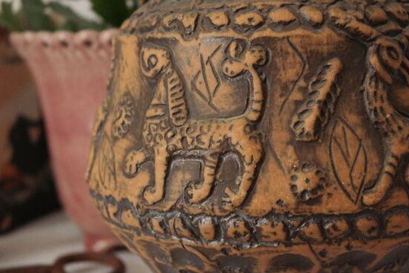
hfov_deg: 27.0
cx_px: 216
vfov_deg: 18.2
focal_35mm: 75
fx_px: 852
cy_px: 139
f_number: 5.6
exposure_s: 1/30
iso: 3200
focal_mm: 45
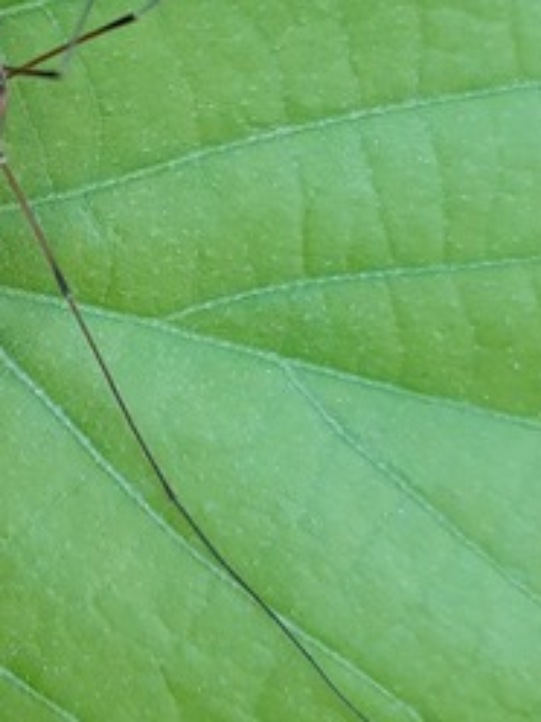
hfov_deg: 21.2
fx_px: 1396
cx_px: 0
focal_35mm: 67
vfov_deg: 28.7
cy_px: 210
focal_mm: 3.93
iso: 250
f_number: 1.7
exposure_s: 1/50
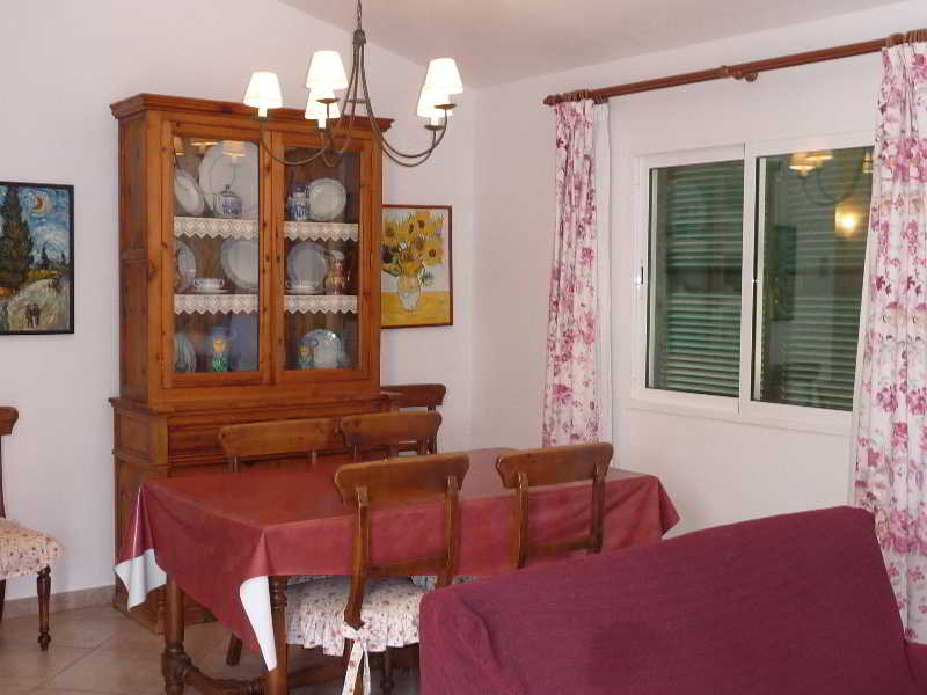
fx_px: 1152
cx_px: 464
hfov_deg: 43.9
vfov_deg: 33.6
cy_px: 348
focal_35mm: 43
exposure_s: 1/30
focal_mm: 5.3
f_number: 3.5
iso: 160
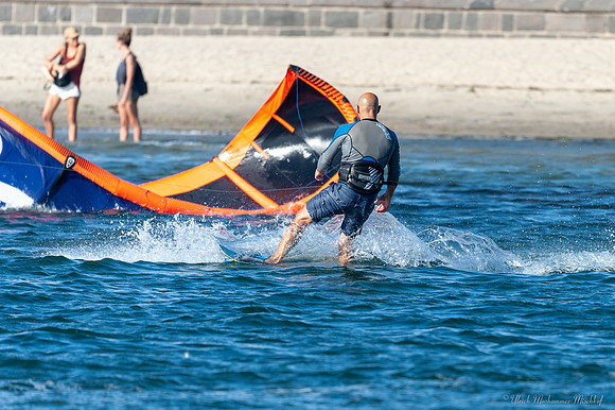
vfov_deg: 1.6
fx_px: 14636
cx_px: 439
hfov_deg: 2.4
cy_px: 293
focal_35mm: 857
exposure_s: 1/1000
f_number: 6.3
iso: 400
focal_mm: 600
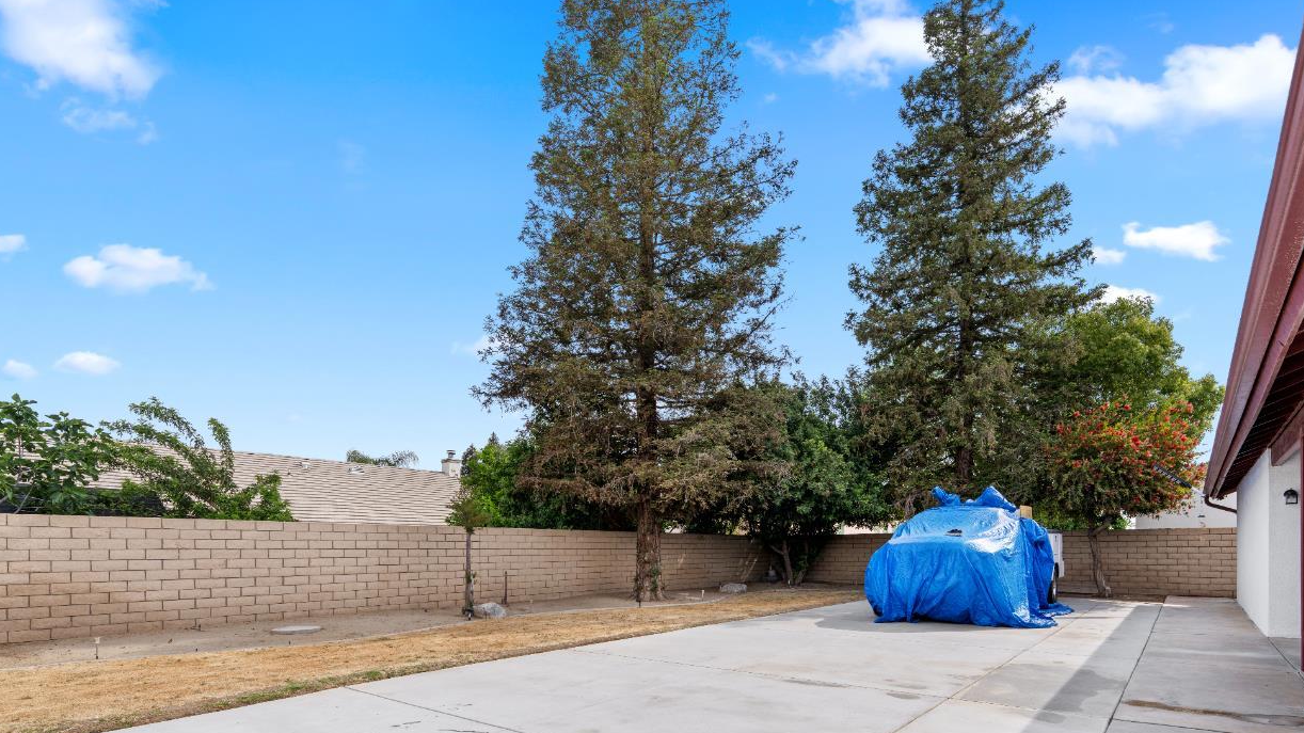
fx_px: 622
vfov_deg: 58.7
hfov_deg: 92.7
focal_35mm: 18
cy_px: 522
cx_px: 659
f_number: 9
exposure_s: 1/100
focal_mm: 14
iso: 100
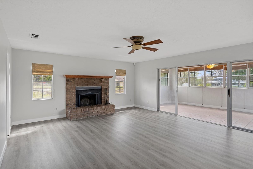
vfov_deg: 67.4
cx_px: 126
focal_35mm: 18
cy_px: 84
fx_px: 126
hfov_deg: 90.0
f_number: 8
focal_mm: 18
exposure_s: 1.3
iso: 320
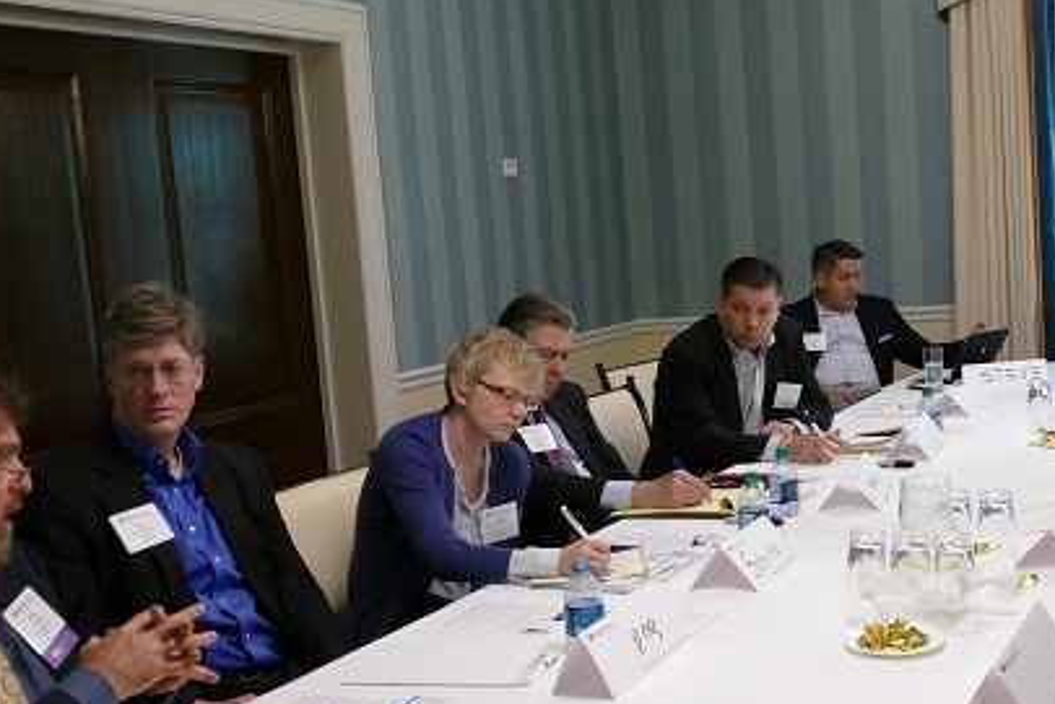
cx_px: 533
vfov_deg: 28.0
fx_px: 1407
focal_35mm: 48
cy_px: 422
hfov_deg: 41.1
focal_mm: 14.24
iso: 1600
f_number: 3.1
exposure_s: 1/200
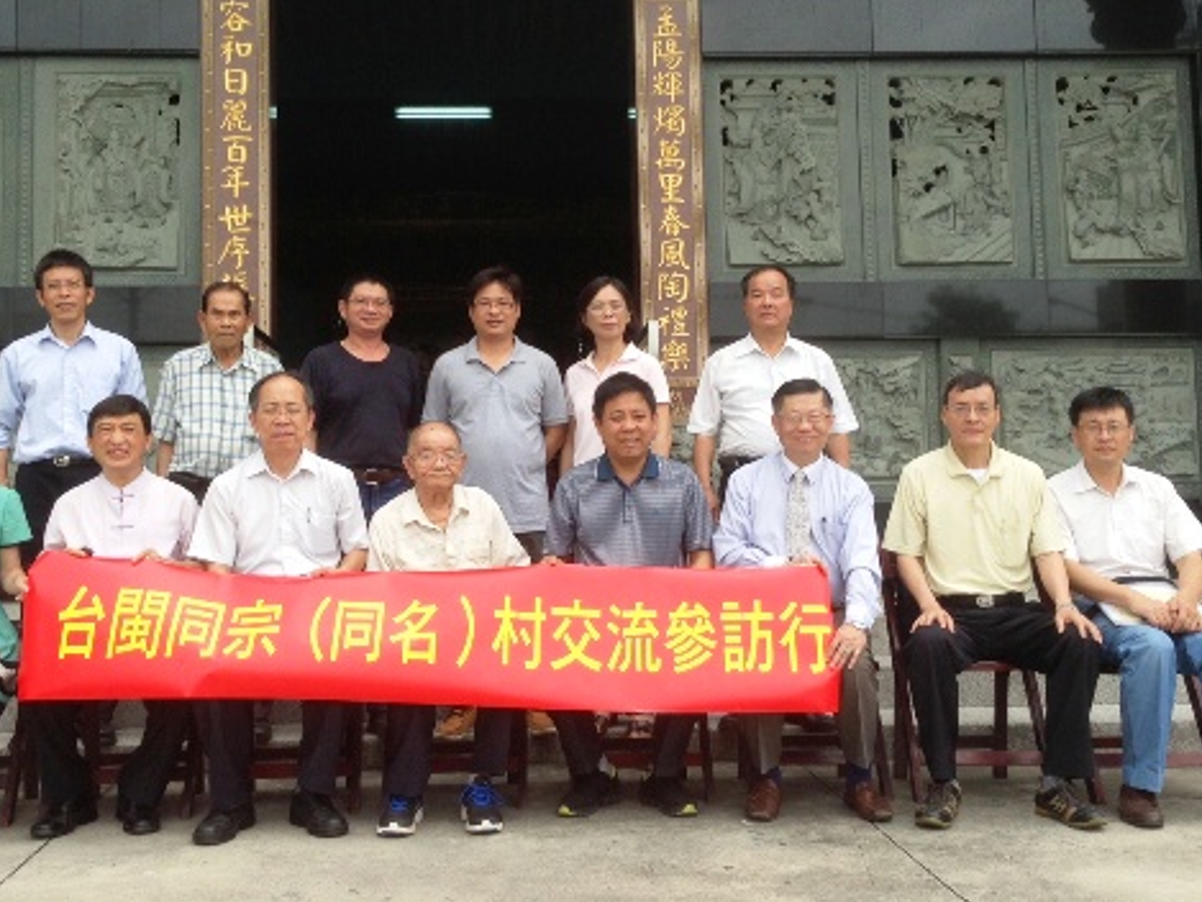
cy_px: 346
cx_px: 556
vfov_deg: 32.1
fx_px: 1563
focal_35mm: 45
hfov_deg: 42.0
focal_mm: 4.13
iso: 50
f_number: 2.4
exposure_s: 1/609
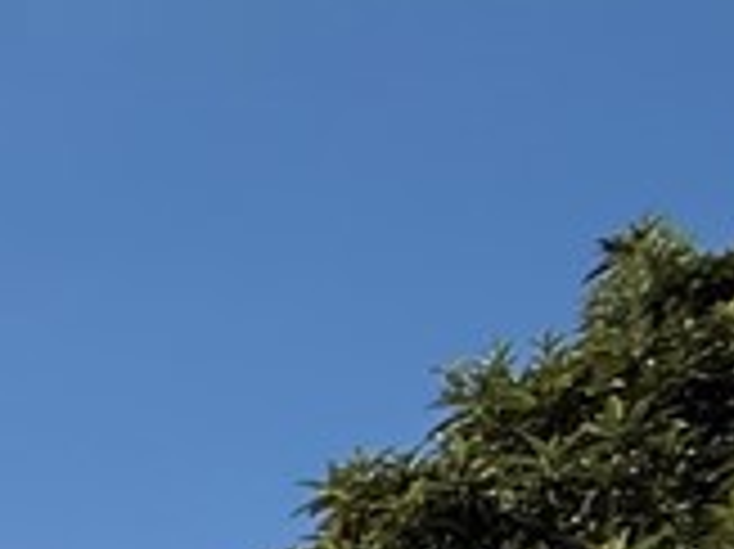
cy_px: 1260
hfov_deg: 11.6
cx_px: -1450
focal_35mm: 88
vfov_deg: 13.2
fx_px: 1865
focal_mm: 2.22
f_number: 2.2
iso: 50
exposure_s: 1/3663
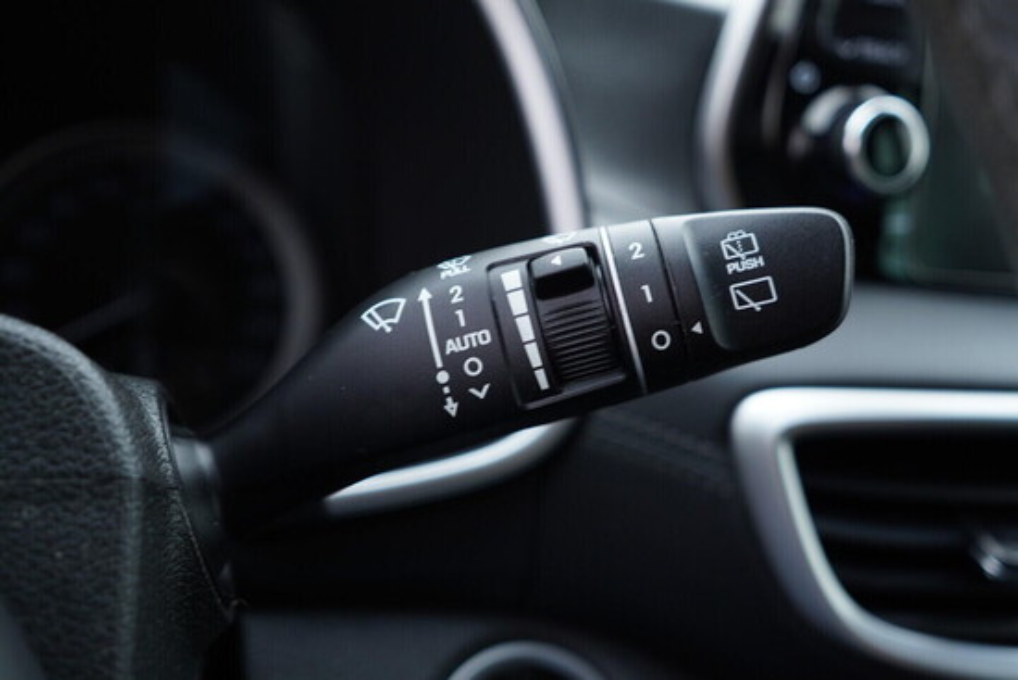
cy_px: 340
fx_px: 1018
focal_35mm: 36
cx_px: 509
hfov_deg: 53.1
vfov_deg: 36.9
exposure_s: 1/40
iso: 250
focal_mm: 24
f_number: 2.8
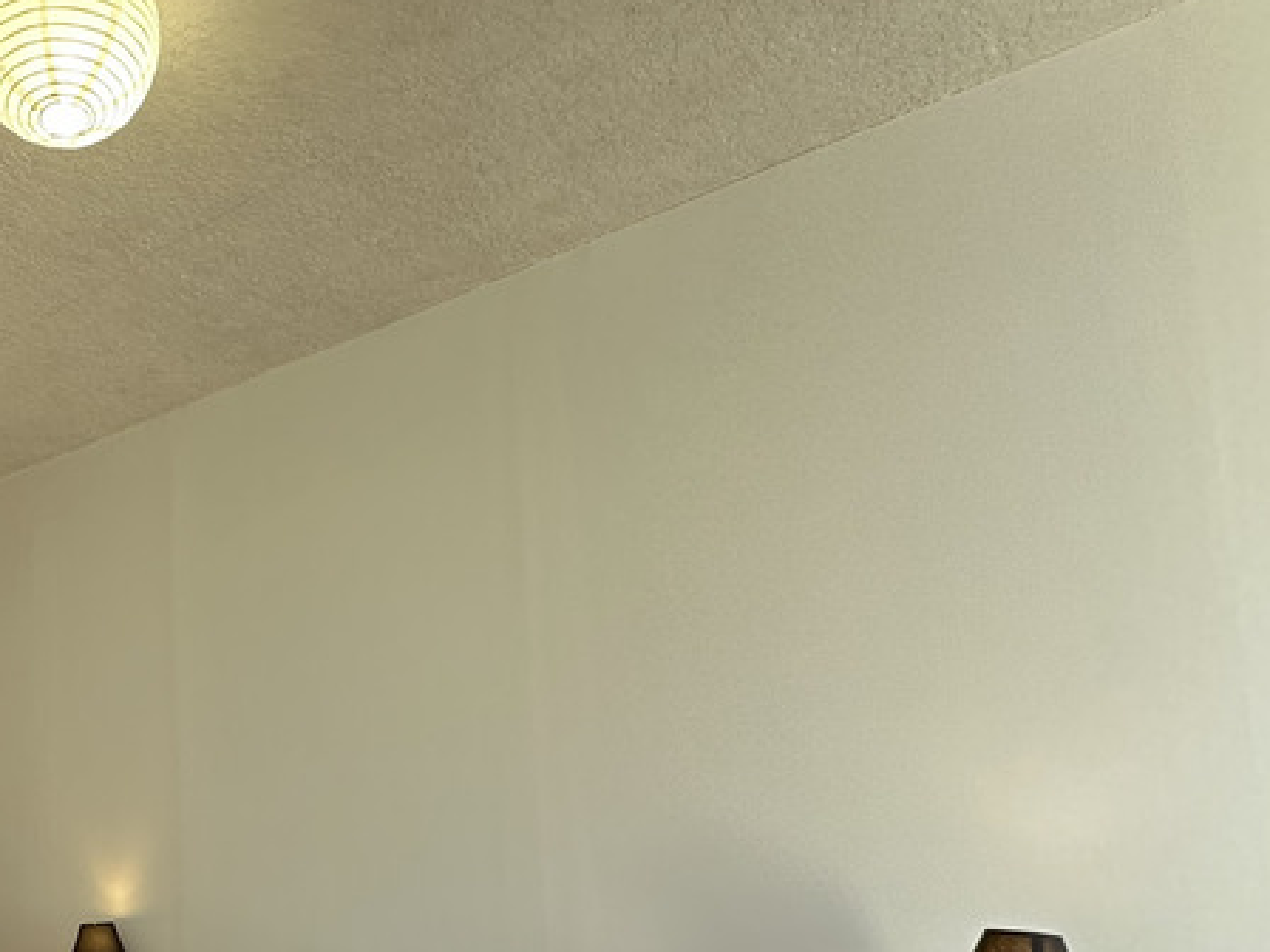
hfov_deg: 50.4
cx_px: 125
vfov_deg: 42.0
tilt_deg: +6.0
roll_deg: +1.2
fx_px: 1174
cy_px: 774
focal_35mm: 32
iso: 200
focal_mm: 2.22
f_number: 2.2
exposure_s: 1/99
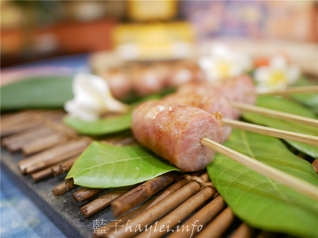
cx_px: 159
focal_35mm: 30
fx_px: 276
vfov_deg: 46.8
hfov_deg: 60.0
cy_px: 119
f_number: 1.7
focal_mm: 15
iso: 1000
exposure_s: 1/60
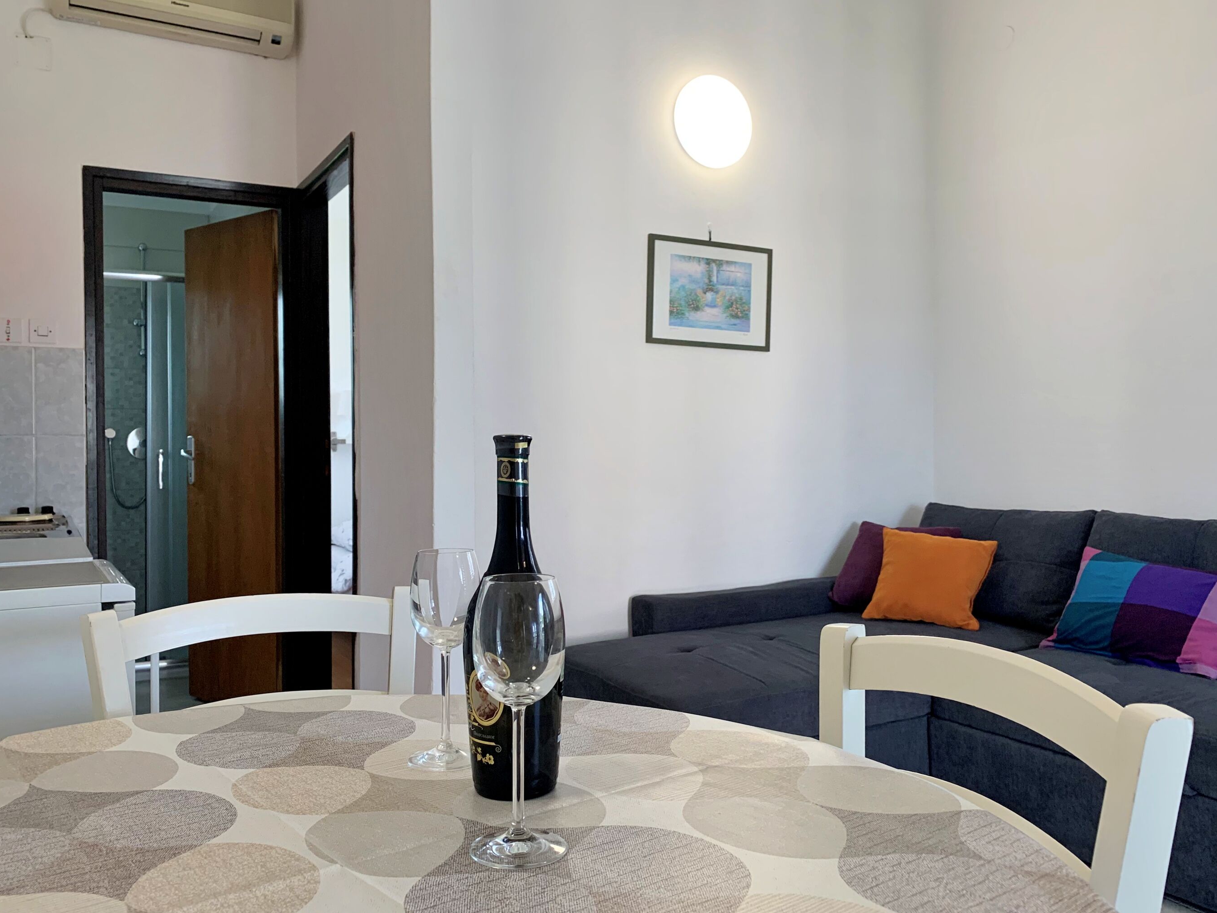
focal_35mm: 27
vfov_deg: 51.4
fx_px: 949
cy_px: 460
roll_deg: -2.5
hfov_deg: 65.3
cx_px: 616
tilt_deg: +0.3
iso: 80
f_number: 1.8
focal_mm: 4.25
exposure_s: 1/121
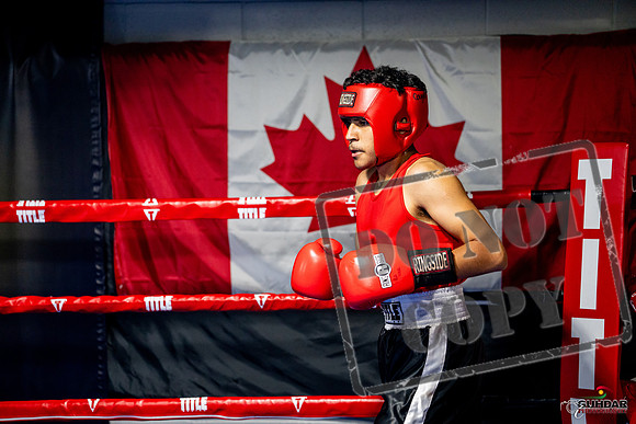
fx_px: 1643
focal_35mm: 93
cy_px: 212
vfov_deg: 14.7
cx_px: 318
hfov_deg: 21.9
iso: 4000
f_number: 2
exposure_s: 1/800
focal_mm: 93
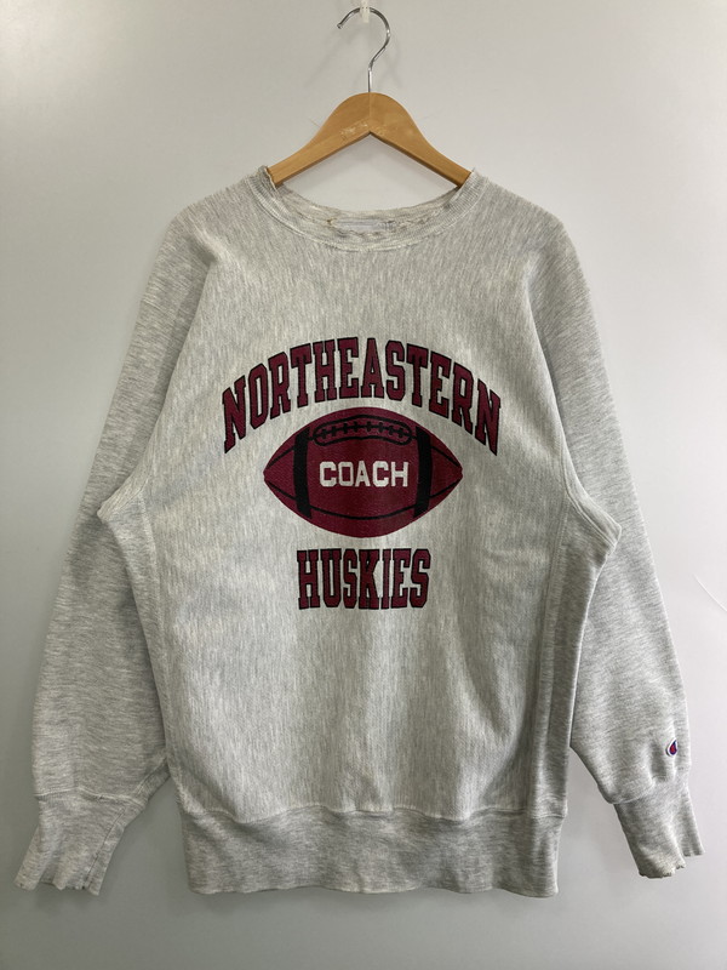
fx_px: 784
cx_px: 364
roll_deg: -0.8
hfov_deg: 49.7
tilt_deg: -18.4
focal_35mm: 28
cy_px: 485
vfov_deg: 63.4
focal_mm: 3.99
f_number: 1.8
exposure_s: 1/50
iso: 50
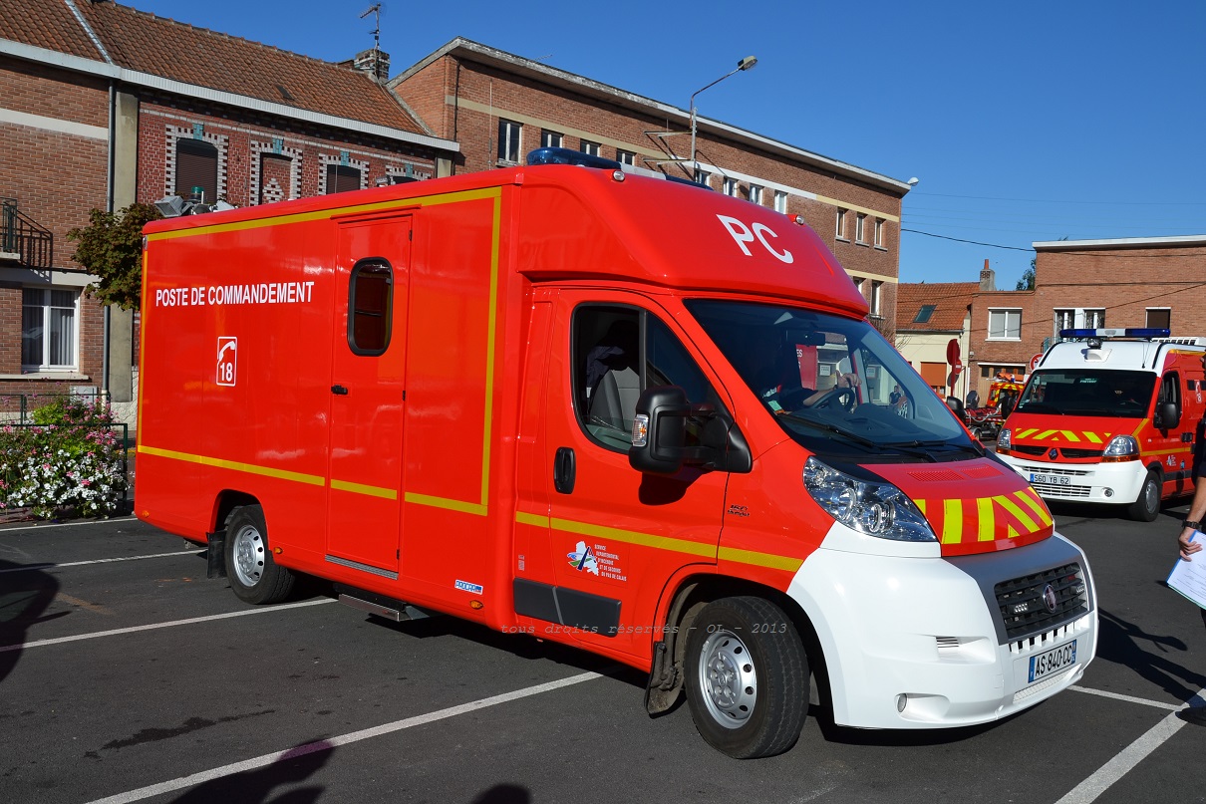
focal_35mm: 32
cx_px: 603
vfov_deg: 41.7
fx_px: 1055
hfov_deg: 59.5
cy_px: 402
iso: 100
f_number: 9
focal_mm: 21
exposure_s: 1/320
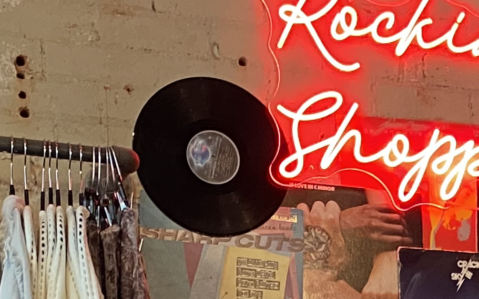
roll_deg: +0.7
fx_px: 1592
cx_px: 612
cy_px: 750
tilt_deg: -4.5
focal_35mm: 122
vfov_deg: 9.4
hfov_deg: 16.3
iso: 320
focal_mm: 4.25
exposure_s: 1/60
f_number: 1.8
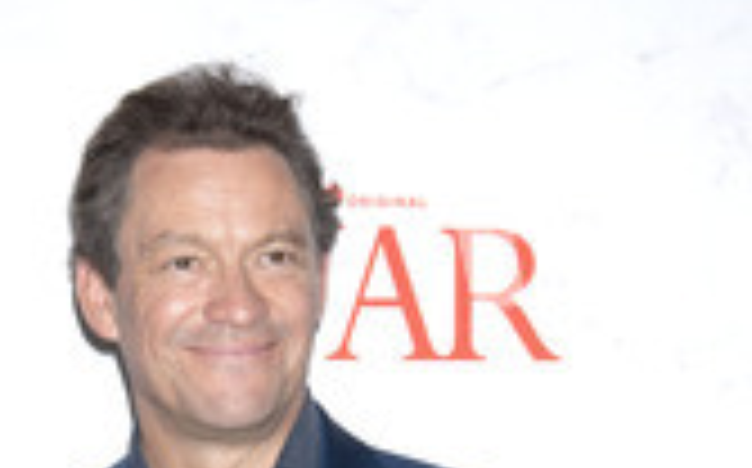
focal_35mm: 159
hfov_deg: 13.2
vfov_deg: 7.9
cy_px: 878
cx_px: 270
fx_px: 3255
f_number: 6.3
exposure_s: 1/200
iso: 640
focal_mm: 65
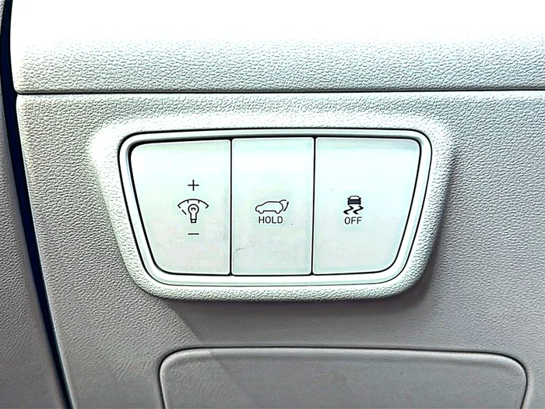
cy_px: 204
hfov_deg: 46.8
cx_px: 272
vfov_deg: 36.0
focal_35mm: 40
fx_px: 630
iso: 64
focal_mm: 6.86
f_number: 1.78
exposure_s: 1/73
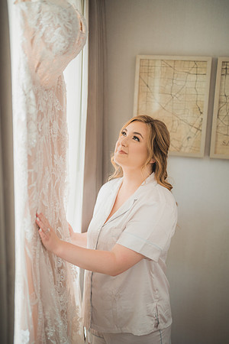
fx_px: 477
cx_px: 114
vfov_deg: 39.6
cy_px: 172
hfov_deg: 27.0
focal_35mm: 50
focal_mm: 50
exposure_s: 1/250
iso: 400
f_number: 1.2
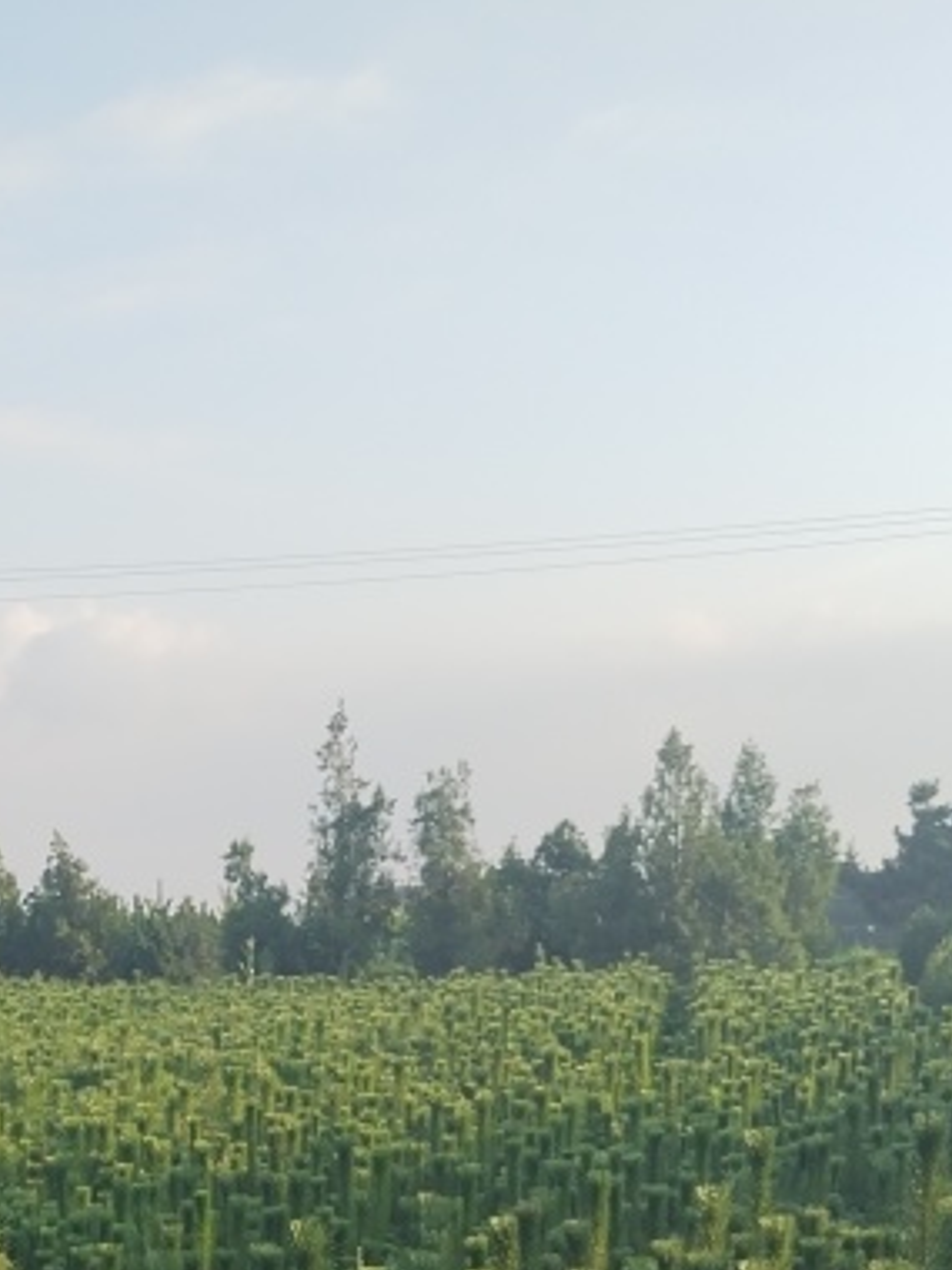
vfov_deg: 24.0
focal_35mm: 73
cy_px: 1559
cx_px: 80
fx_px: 2677
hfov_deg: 19.8
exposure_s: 1/528
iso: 100
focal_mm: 4.75
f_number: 1.8
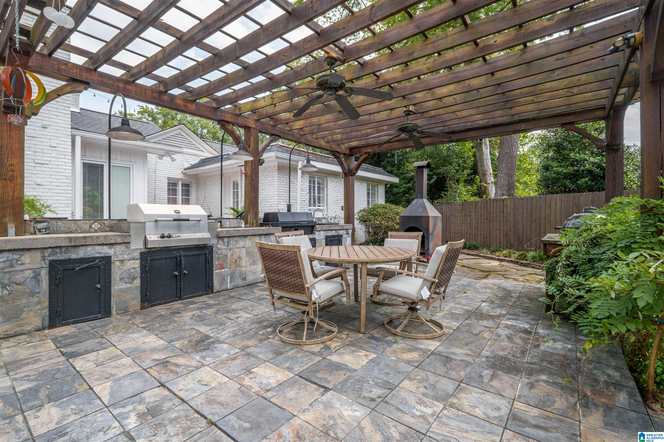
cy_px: 221
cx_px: 332
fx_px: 277
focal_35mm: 15
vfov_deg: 77.3
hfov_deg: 100.4
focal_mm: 10
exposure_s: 1/550
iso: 1250
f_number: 7.1
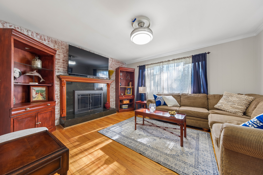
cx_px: 132
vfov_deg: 90.0
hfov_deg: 112.6
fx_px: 88
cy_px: 88
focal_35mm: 12
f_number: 8
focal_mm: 8
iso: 200
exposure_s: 1/3.33
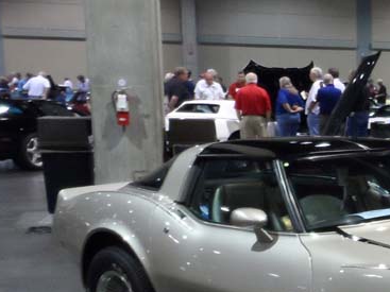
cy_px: 254
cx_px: 485
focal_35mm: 67
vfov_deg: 21.5
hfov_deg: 25.6
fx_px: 755
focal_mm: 4
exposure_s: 1/30
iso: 320
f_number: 3.2
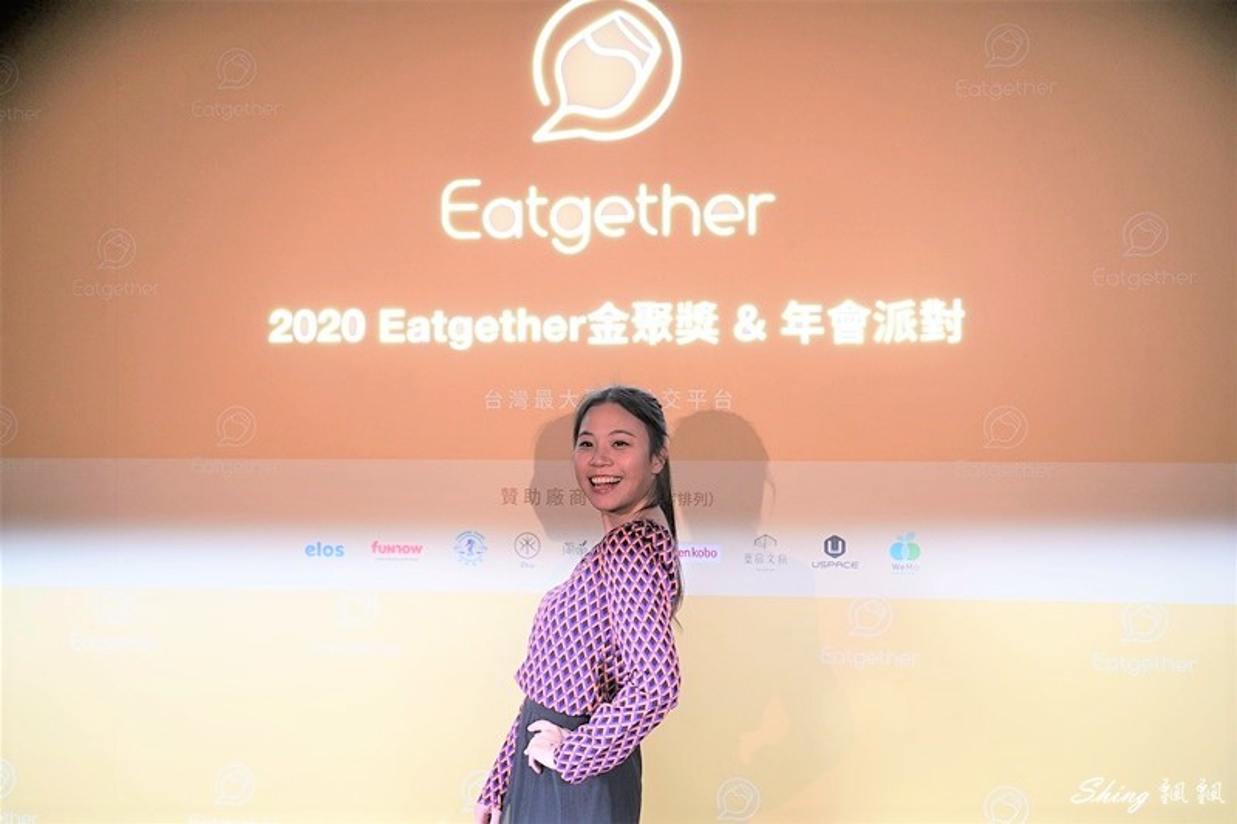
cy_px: 412
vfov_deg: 31.2
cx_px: 618
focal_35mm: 43
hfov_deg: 45.4
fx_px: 1477
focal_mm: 43
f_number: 5
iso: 640
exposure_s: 1/125
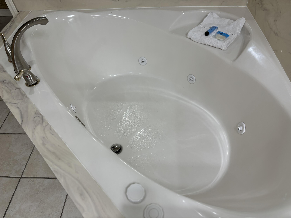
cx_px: 146
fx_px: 219
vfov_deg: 53.1
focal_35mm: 26
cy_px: 109
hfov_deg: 67.3
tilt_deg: -49.6
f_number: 1.6
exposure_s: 1/120
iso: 100
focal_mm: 5.96
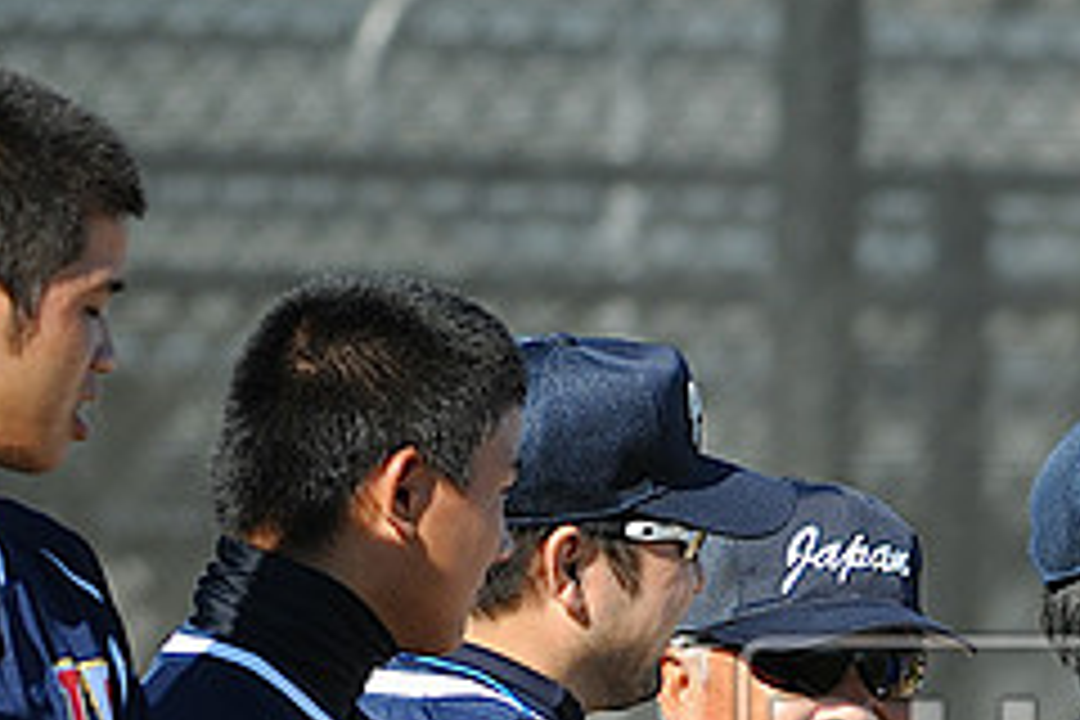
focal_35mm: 1086
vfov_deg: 1.3
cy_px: 803
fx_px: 32577
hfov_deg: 1.9
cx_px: 1274
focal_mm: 300
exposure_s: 1/1000
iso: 200
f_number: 4
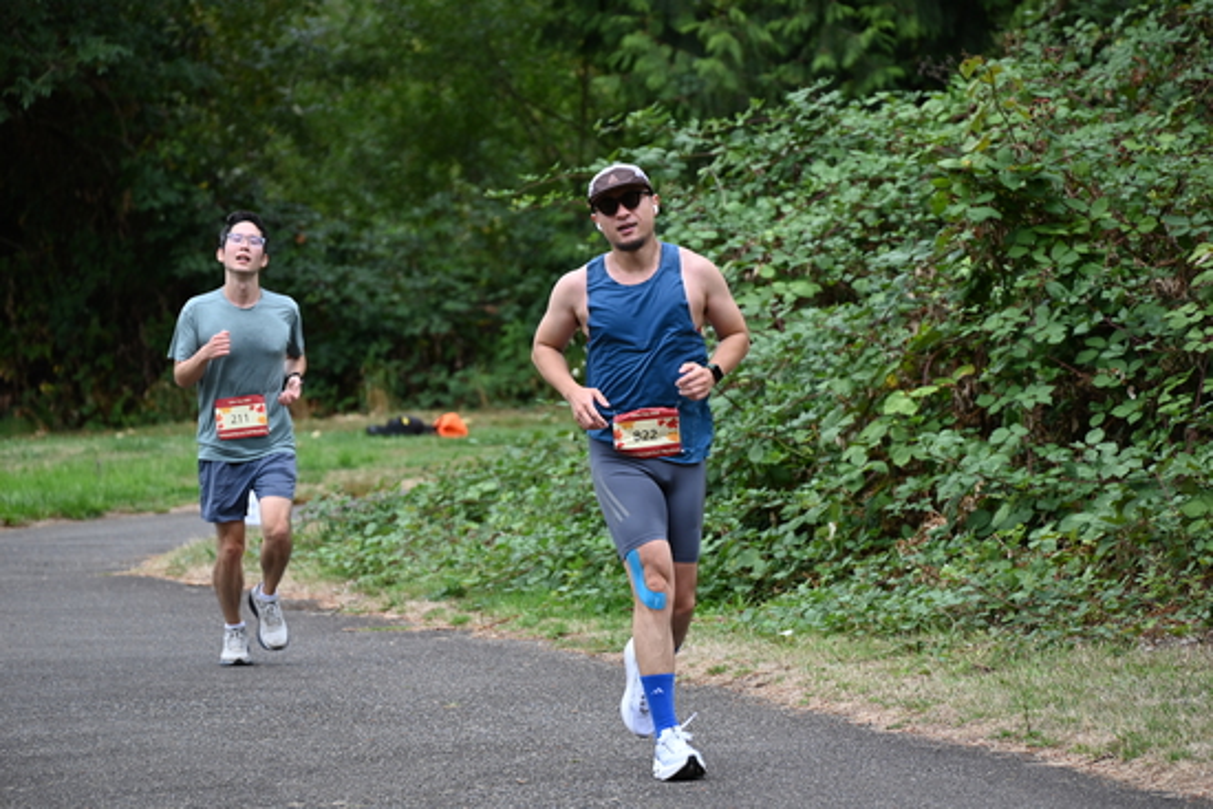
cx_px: 606
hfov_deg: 10.3
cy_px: 404
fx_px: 6740
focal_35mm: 200
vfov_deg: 6.9
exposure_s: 1/320
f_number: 6.3
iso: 400
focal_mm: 200
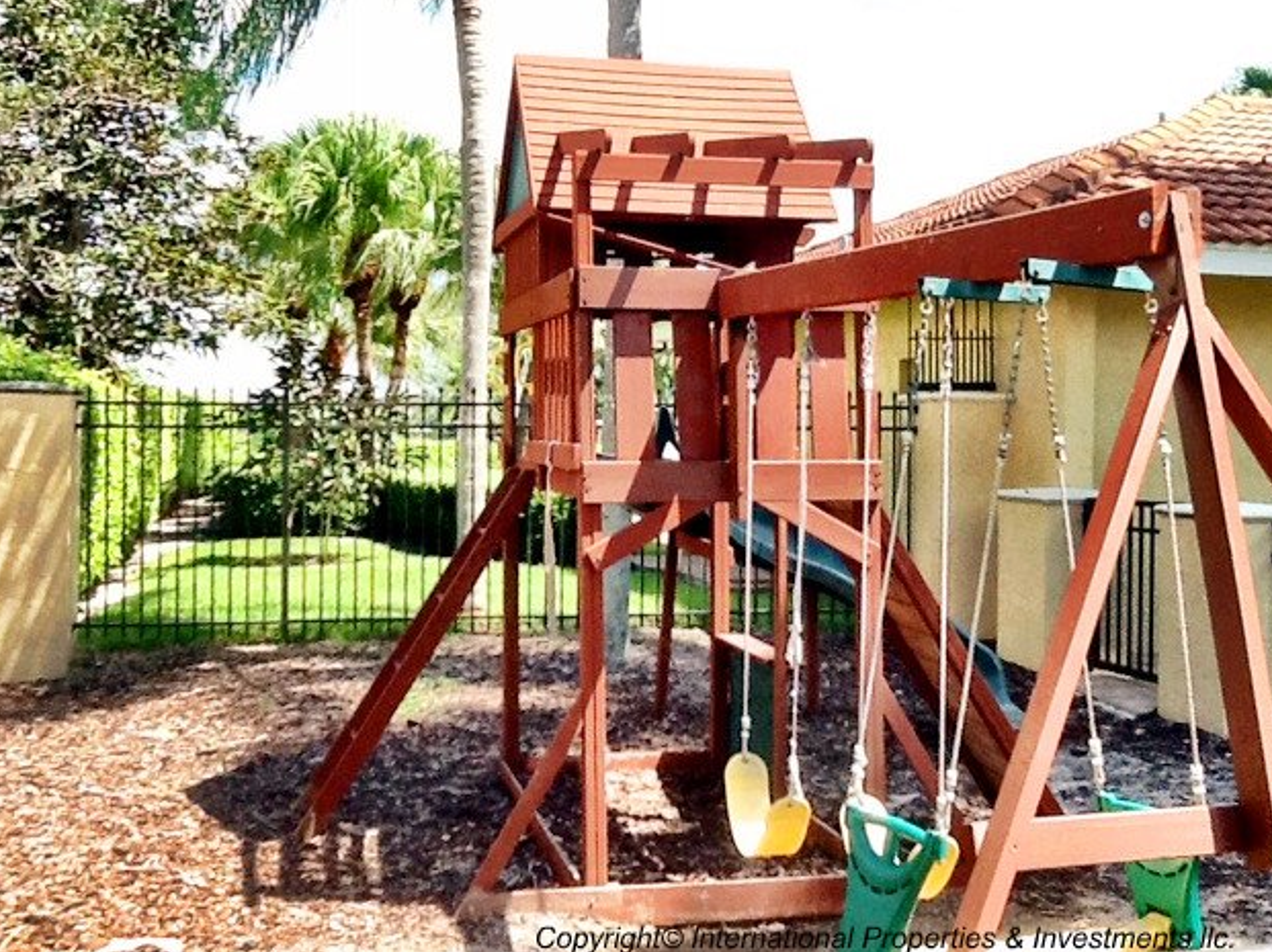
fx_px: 1212
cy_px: 471
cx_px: 643
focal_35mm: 33
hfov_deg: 55.4
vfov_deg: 42.9
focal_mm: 2
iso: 64
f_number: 2.4
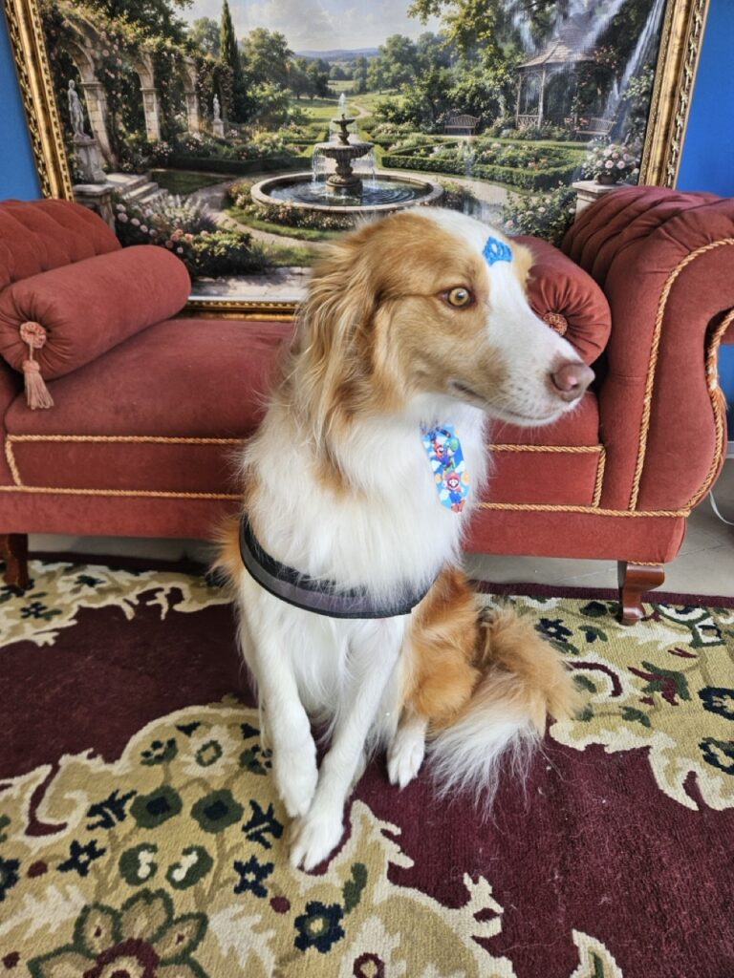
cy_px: 489
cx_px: 367
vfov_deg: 73.9
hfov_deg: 58.9
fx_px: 650
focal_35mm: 23
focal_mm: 5.4
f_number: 1.8
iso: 50
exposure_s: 1/120
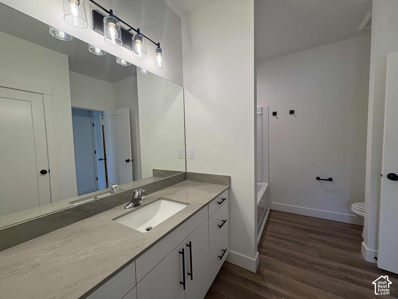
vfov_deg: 85.7
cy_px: 150
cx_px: 199
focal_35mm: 14
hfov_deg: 102.1
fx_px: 161
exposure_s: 1/120
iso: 80
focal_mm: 2.22
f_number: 2.2
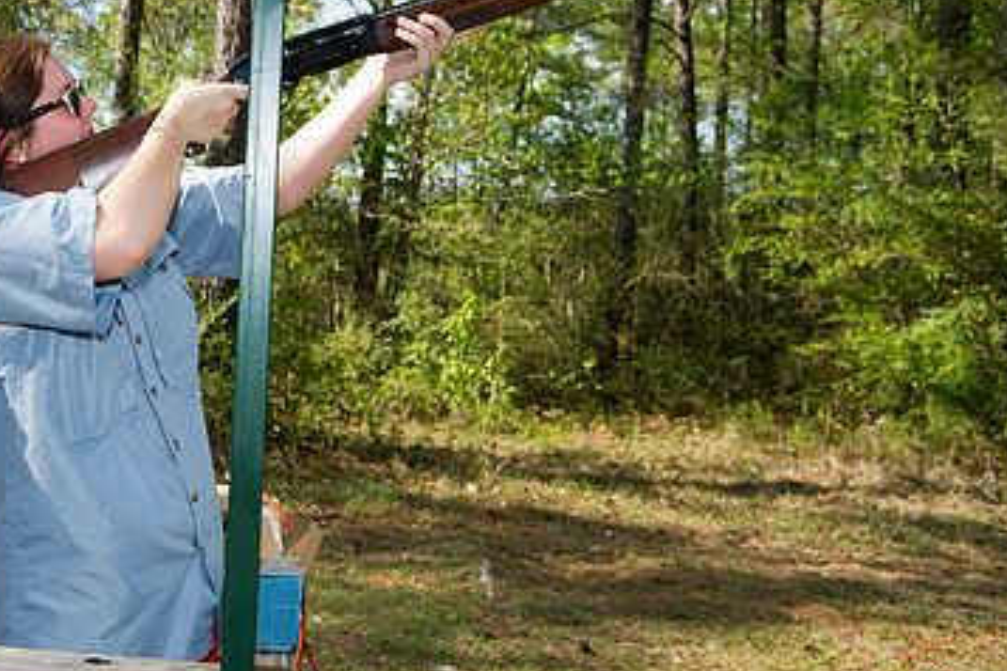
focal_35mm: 52
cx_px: 237
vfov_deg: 25.6
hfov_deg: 37.2
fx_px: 1454
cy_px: 144
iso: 100
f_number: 5.6
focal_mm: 32
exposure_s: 1/200
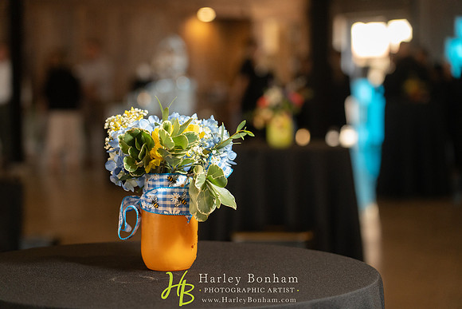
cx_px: 231
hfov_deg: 22.6
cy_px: 154
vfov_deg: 15.2
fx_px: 1155
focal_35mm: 90
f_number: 4
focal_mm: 90
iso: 3200
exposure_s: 1/160
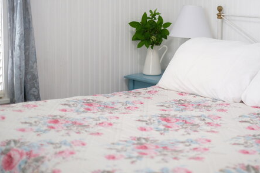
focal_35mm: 77
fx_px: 556
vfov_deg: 17.7
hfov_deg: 26.1
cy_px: 63
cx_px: 183
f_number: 1.4
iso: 500
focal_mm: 35
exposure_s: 1/105
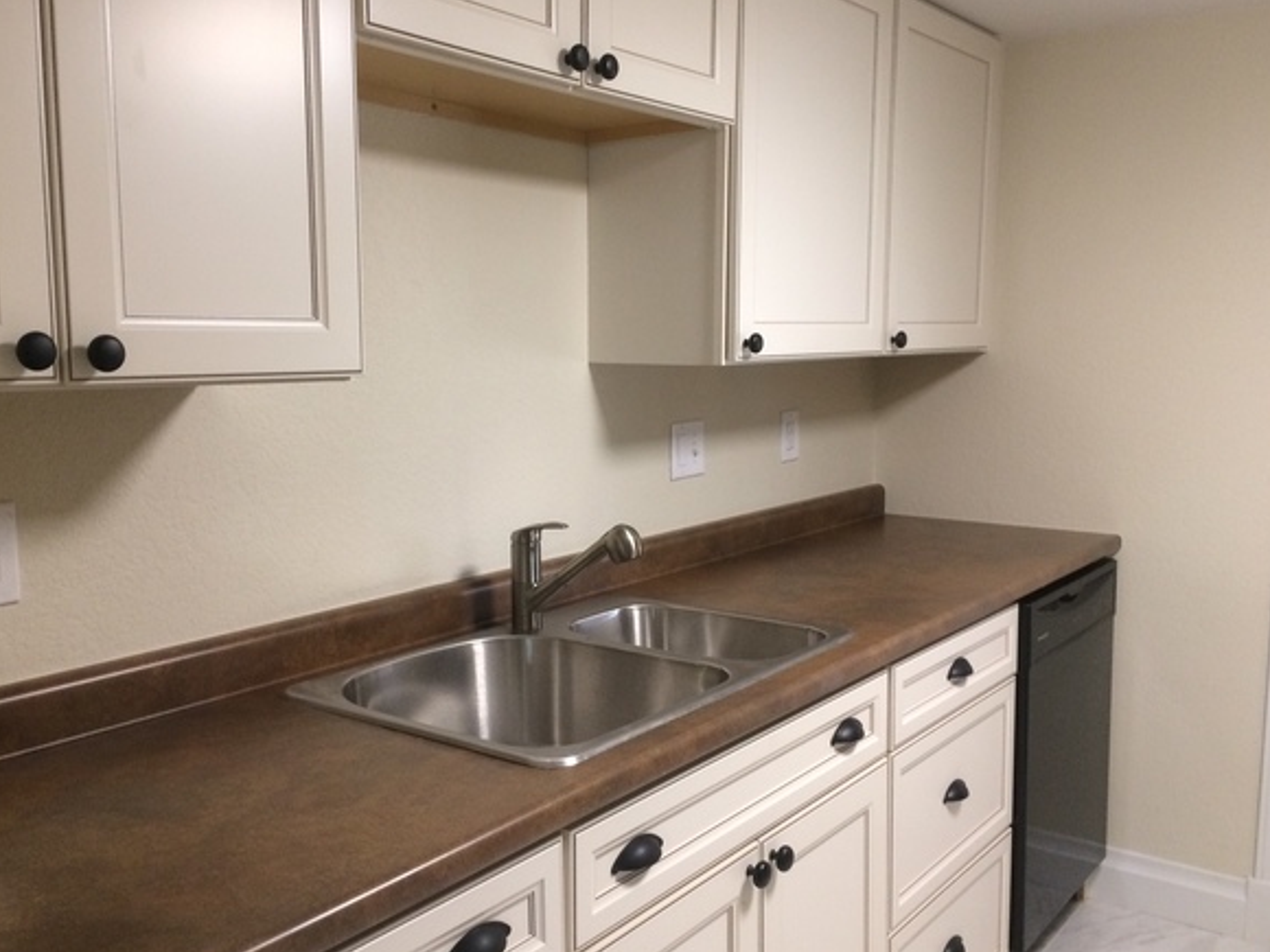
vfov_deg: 44.2
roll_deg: -0.3
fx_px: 1174
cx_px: 589
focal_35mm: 32
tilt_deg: -4.6
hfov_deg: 56.8
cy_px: 481
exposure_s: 1/30
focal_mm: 4.15
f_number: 2.2
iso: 125
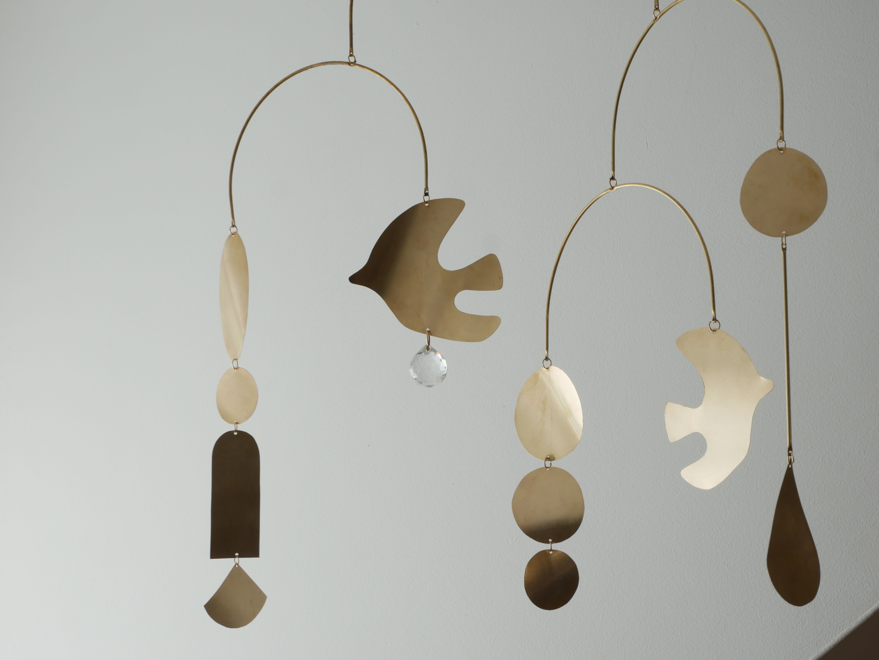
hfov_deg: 24.4
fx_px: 2032
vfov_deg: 18.4
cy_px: 330
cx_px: 440
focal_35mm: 80
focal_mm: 40
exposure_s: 1/13
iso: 200
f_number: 14
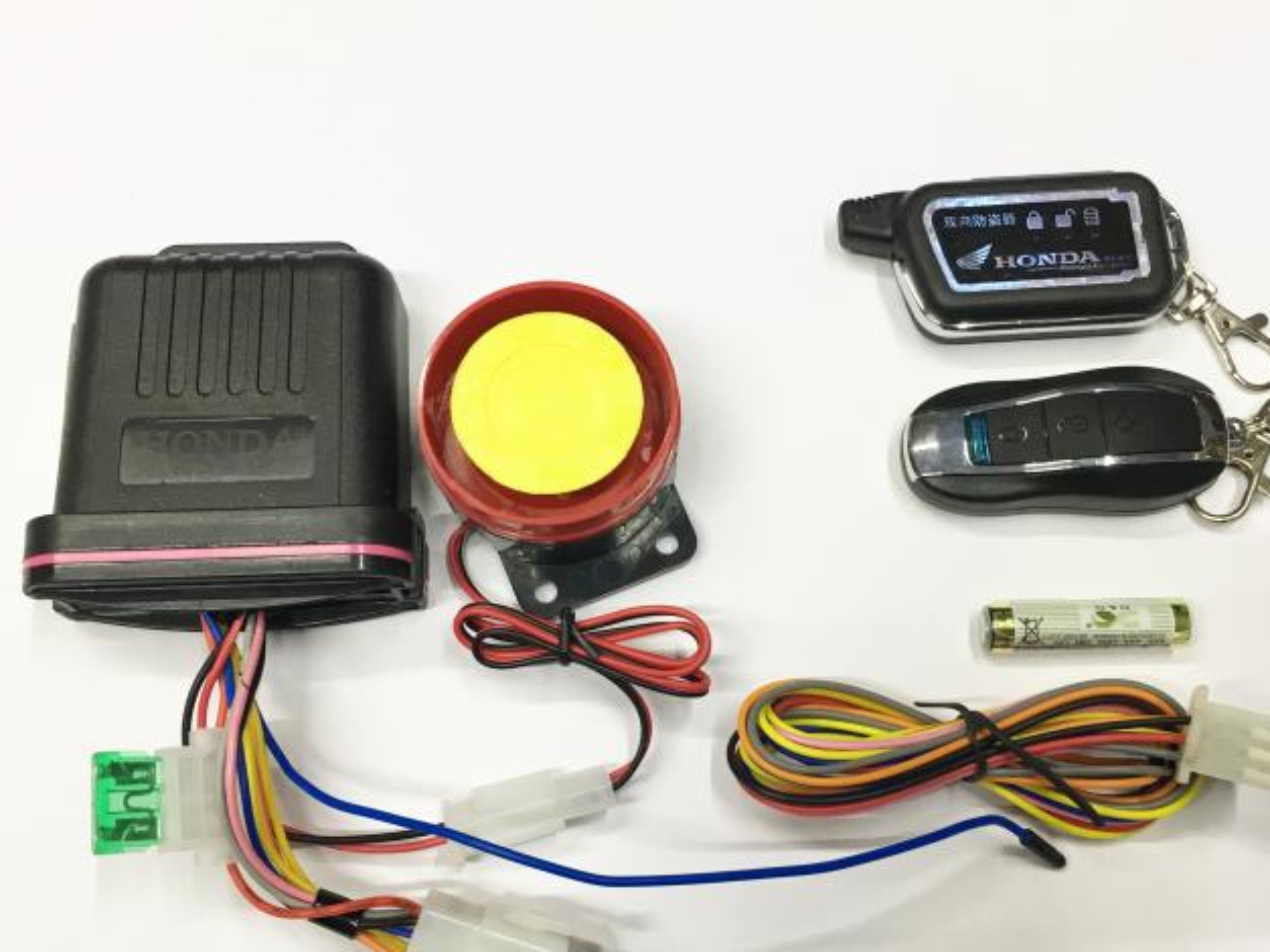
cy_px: 571
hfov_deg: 50.1
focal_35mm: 37
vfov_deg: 38.5
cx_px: 664
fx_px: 1357
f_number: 2.2
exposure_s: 1/30
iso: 50
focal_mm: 4.15
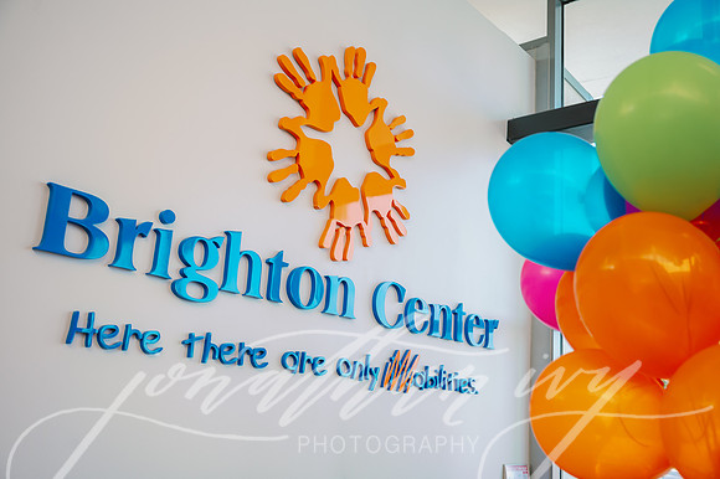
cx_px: 360
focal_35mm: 35
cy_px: 240
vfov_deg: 37.8
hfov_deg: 54.5
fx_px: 700
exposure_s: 1/200
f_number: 3.5
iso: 640
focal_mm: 35
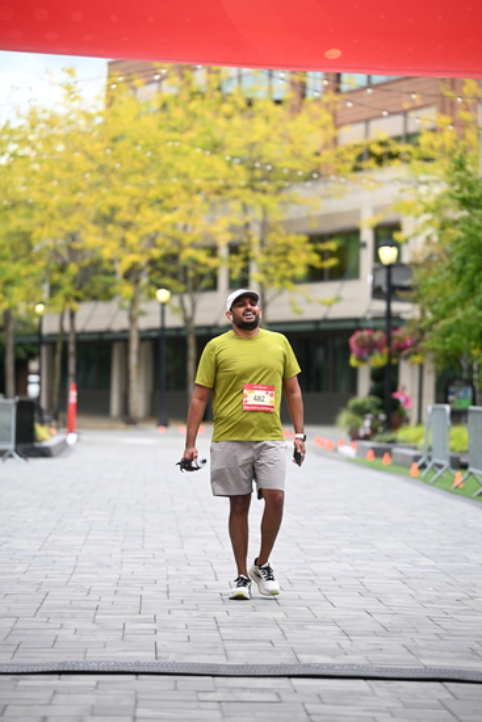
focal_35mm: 120
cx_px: 241
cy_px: 361
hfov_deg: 11.4
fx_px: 2408
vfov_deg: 17.1
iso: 400
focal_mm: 120
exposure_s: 1/1250
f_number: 2.8
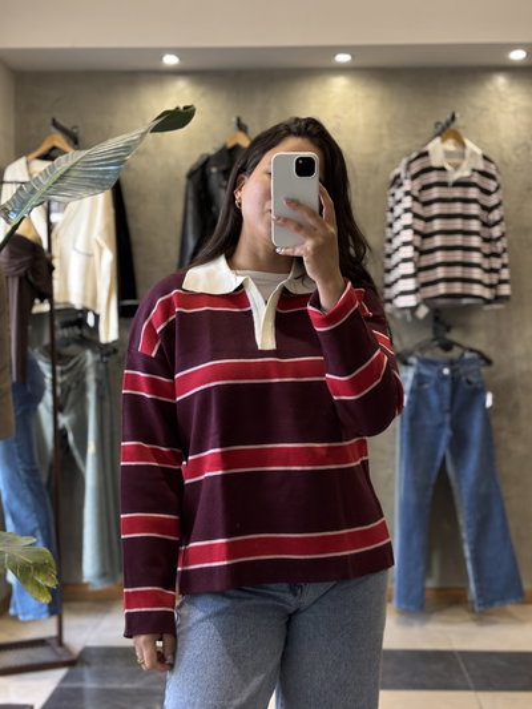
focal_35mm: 52
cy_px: 354
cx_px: 266
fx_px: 1065
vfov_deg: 36.8
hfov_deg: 28.0
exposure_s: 1/50
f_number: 1.6
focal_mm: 5.96
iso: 50
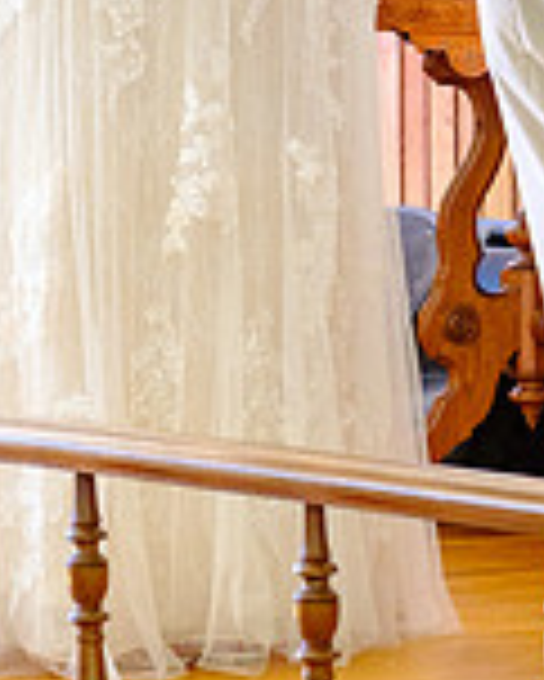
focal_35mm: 352
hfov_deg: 4.4
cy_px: -153
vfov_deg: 5.5
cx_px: 229
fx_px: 7077
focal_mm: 83.8
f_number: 5.6
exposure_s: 1/100
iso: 1600
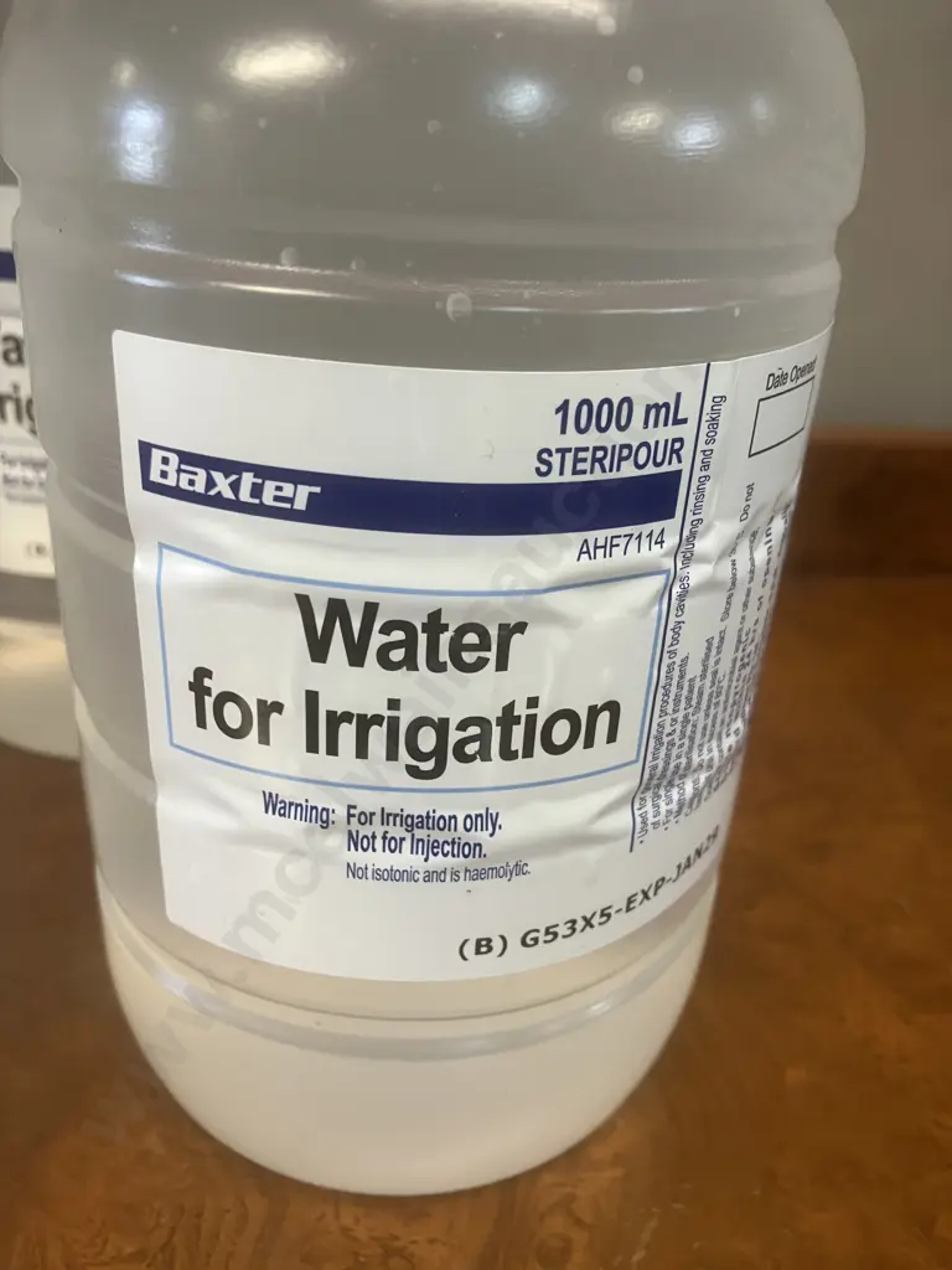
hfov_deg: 49.7
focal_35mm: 28
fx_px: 1027
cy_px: 635
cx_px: 476
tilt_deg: -25.8
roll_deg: -4.2
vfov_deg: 63.4
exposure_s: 1/50
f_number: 1.8
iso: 125
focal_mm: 3.99
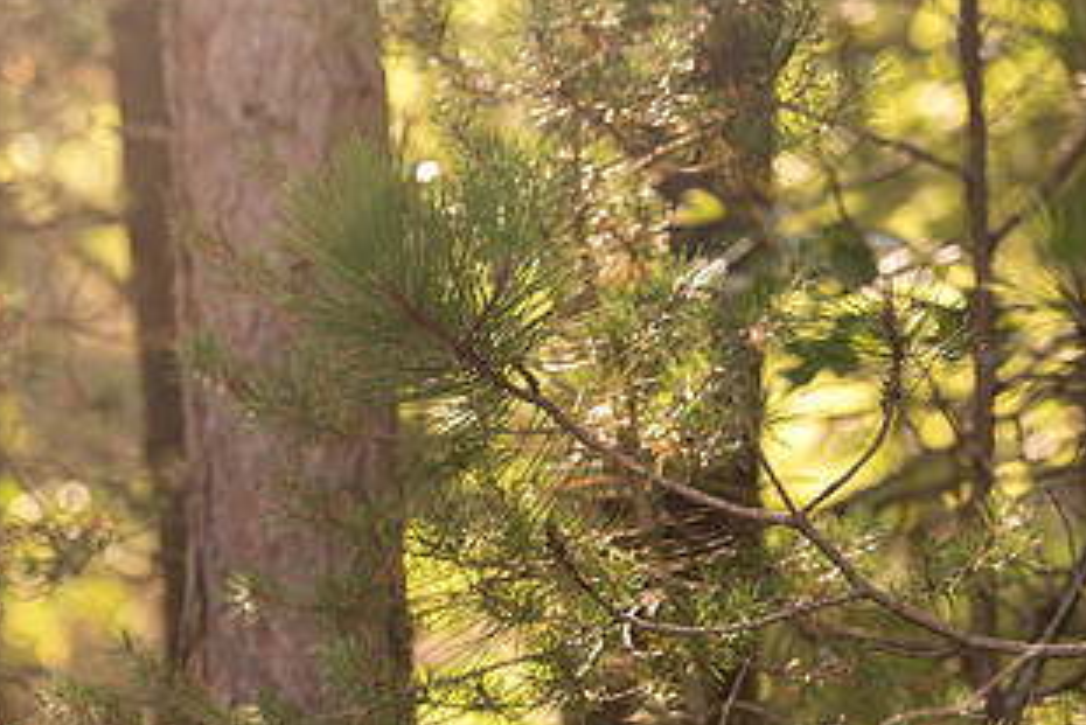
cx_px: 154
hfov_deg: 9.9
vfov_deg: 6.7
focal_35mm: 206
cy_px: 608
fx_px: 6217
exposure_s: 1/500
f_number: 3.5
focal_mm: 110
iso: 400
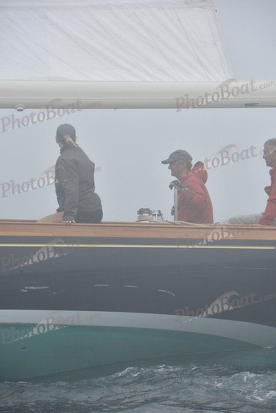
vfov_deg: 10.3
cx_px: 138
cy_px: 206
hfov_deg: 6.9
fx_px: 2298
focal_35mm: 200
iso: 250
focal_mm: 200
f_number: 9
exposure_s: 1/800
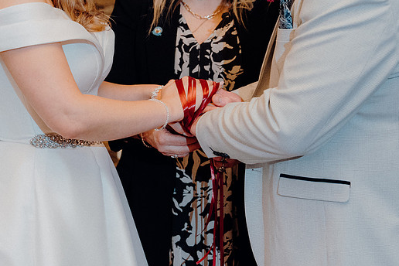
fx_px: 1308
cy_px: 133
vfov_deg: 11.6
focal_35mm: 118
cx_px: 193
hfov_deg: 17.3
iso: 2500
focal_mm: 70
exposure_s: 1/200
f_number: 3.5
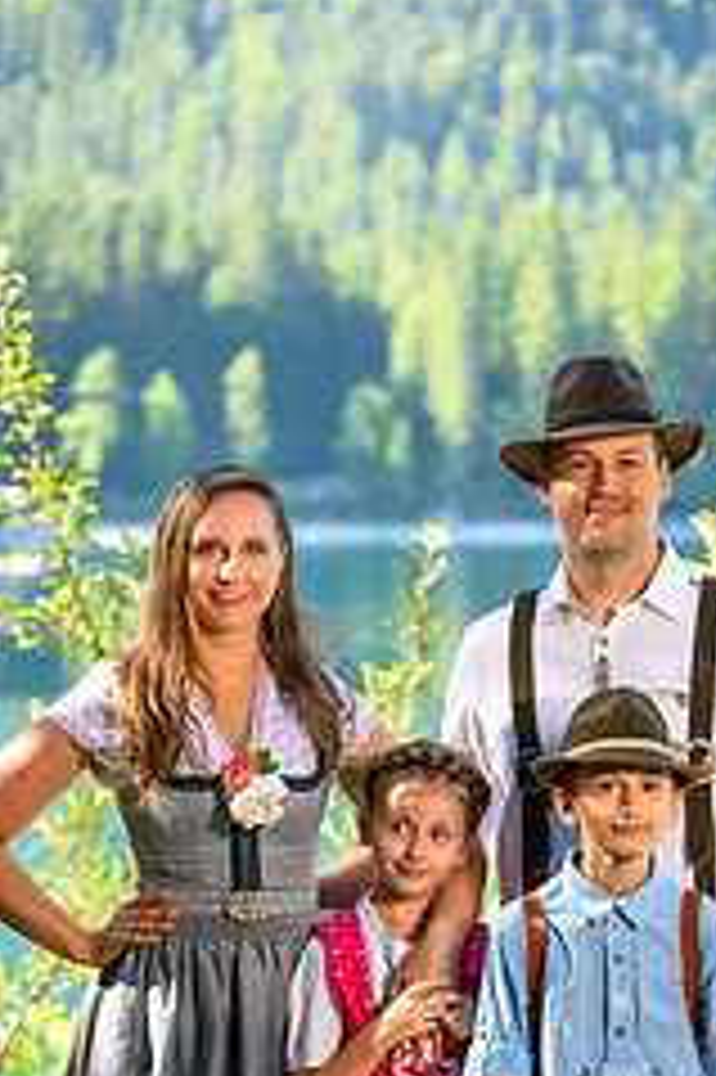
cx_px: 453
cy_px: 882
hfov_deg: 9.7
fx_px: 4212
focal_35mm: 141
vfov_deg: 14.5
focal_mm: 75
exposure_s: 1/640
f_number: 3.2
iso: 100
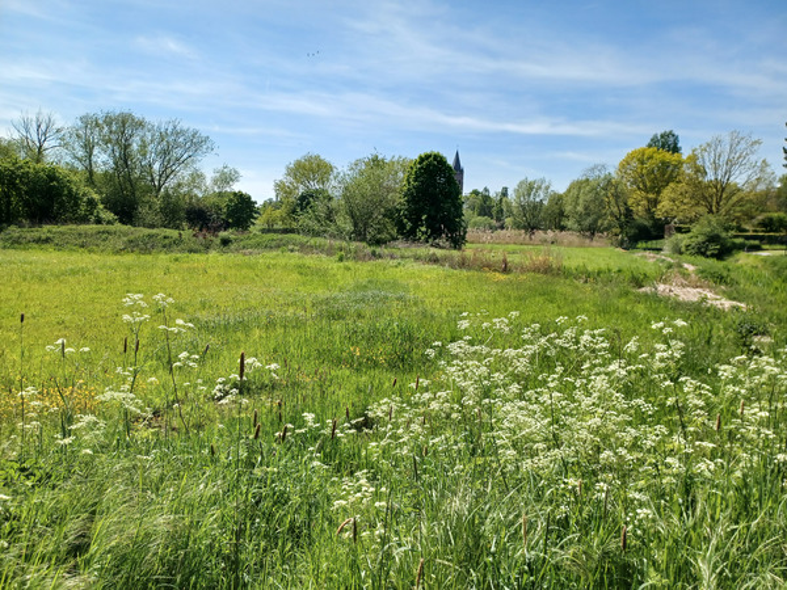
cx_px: 394
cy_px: 295
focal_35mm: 25
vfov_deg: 54.9
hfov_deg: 69.4
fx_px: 568
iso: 32
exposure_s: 1/568
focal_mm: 4.6
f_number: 1.8
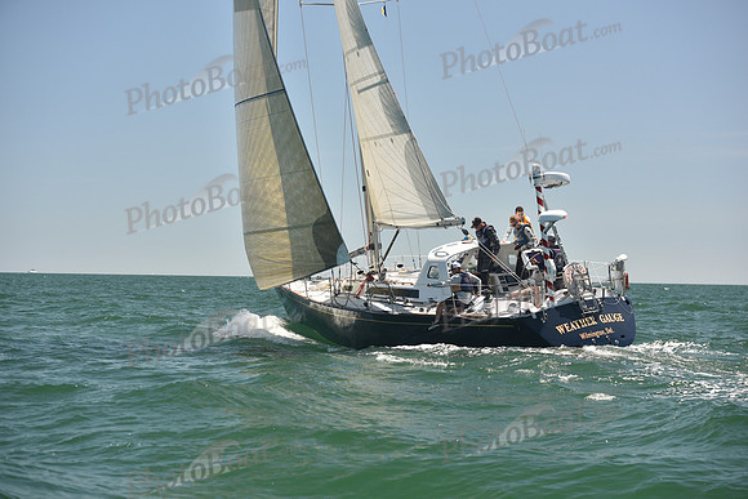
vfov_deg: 19.5
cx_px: 374
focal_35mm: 70
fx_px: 1455
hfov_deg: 28.8
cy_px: 250
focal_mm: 70
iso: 250
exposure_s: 1/800
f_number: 4.5
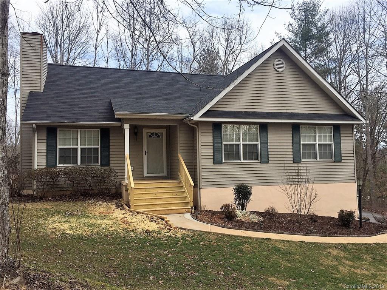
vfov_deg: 48.2
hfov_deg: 61.7
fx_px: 324
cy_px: 145
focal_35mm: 29
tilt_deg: +2.4
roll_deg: +0.9
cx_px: 194
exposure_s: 1/1099
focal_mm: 4.15
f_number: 2.2
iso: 32
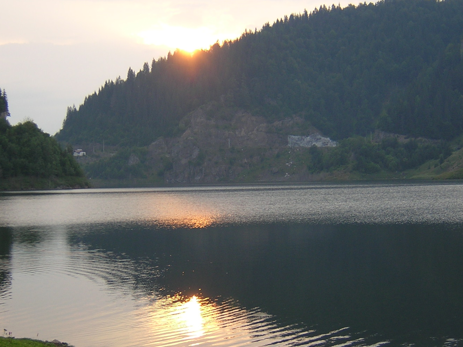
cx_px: 220
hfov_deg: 26.0
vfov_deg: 19.6
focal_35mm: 75
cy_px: 190
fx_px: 1003
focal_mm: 8.1
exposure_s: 1/88.4
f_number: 3.4
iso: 100
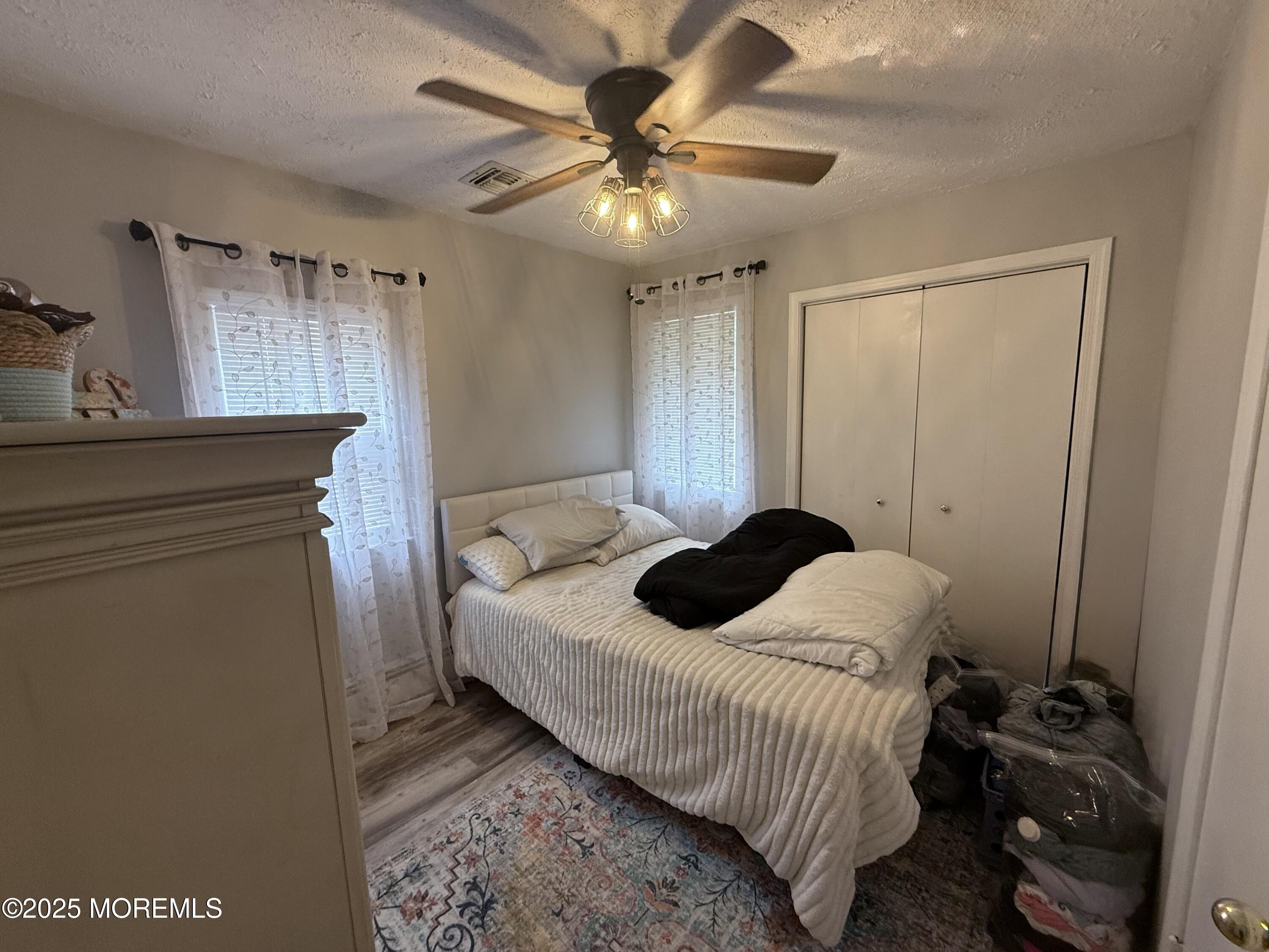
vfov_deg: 85.7
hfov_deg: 102.1
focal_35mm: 14
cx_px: 634
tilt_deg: -7.8
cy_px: 476
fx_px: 513
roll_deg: +1.4
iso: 250
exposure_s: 1/120
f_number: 2.2
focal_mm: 2.22
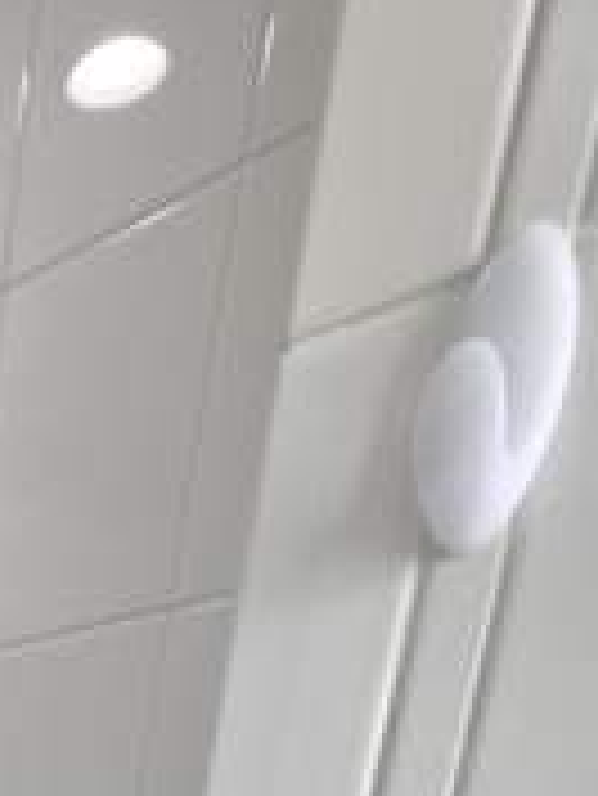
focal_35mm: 47
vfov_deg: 25.9
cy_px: 1273
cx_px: -445
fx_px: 1081
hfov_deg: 21.6
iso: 80
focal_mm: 2.2
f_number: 1.9
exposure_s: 1/120
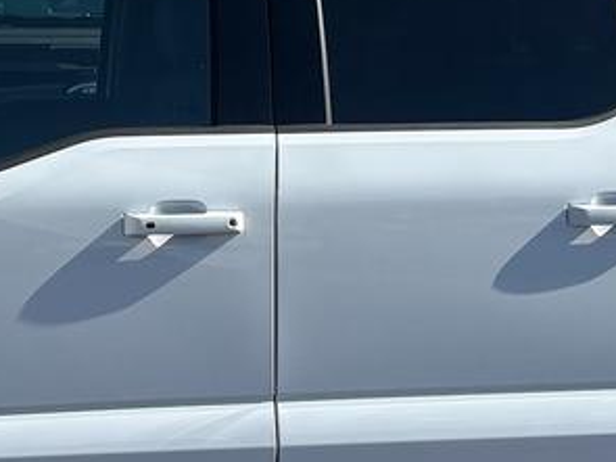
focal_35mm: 113
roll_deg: +0.2
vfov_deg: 12.8
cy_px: -65
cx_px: 223
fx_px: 2010
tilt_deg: +2.4
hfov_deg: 17.4
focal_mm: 5.96
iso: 50
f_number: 1.6
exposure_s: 1/3623
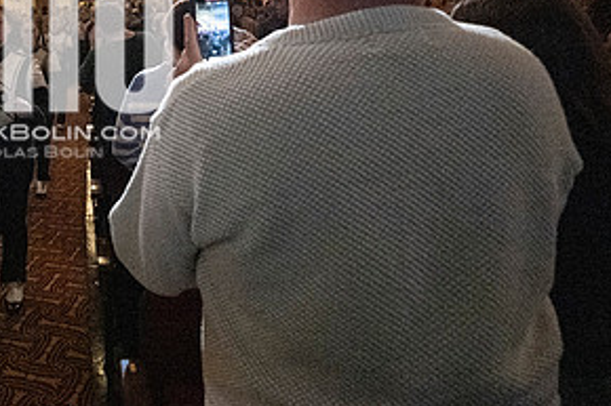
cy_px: 58
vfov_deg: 37.8
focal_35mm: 33
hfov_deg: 48.3
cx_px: 15
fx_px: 560
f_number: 4
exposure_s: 1/400
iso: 40637
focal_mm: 16.5
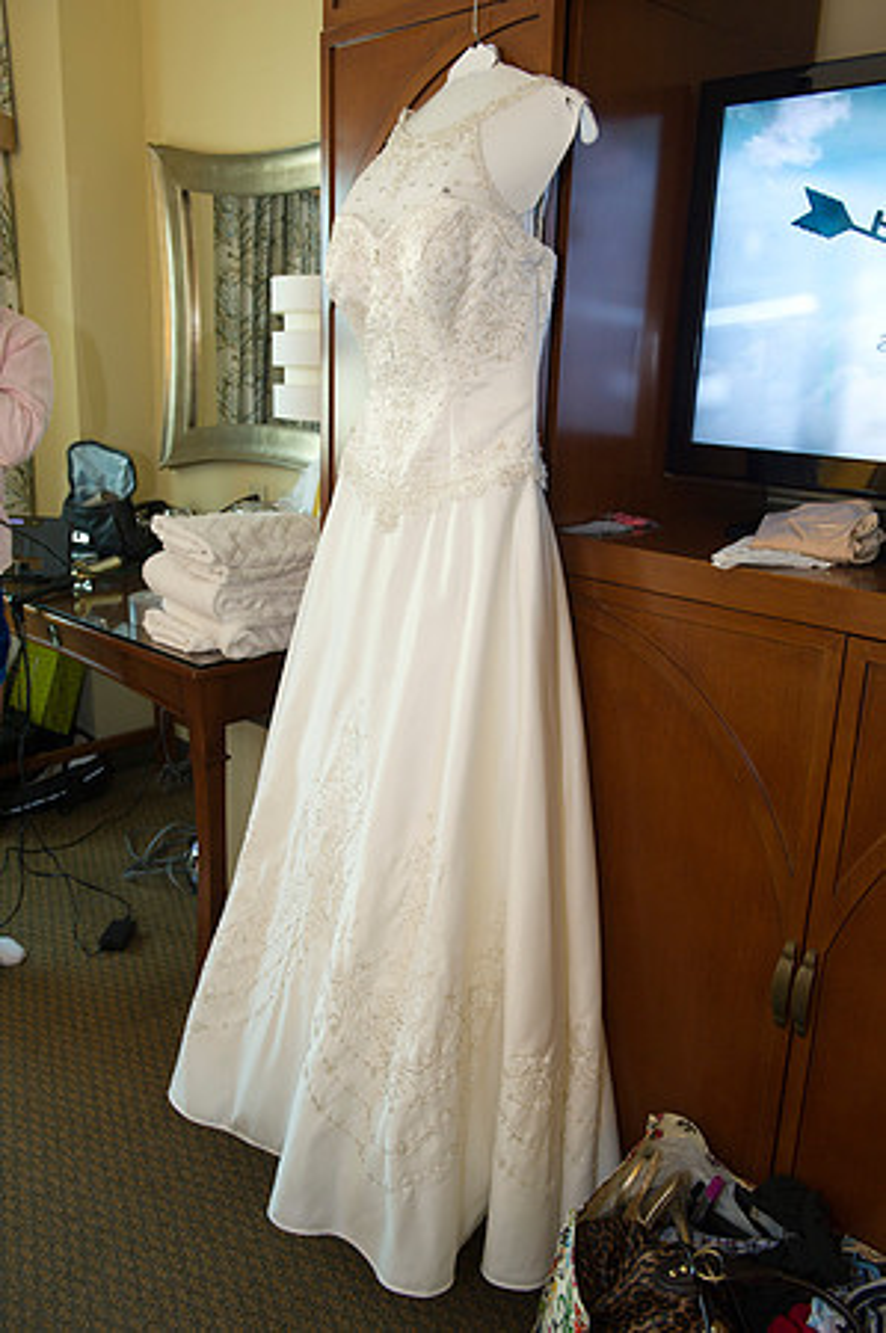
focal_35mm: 31
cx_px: 443
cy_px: 666
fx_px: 1147
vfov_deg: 60.3
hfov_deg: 42.2
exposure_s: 1/50
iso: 640
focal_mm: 31
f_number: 5.6
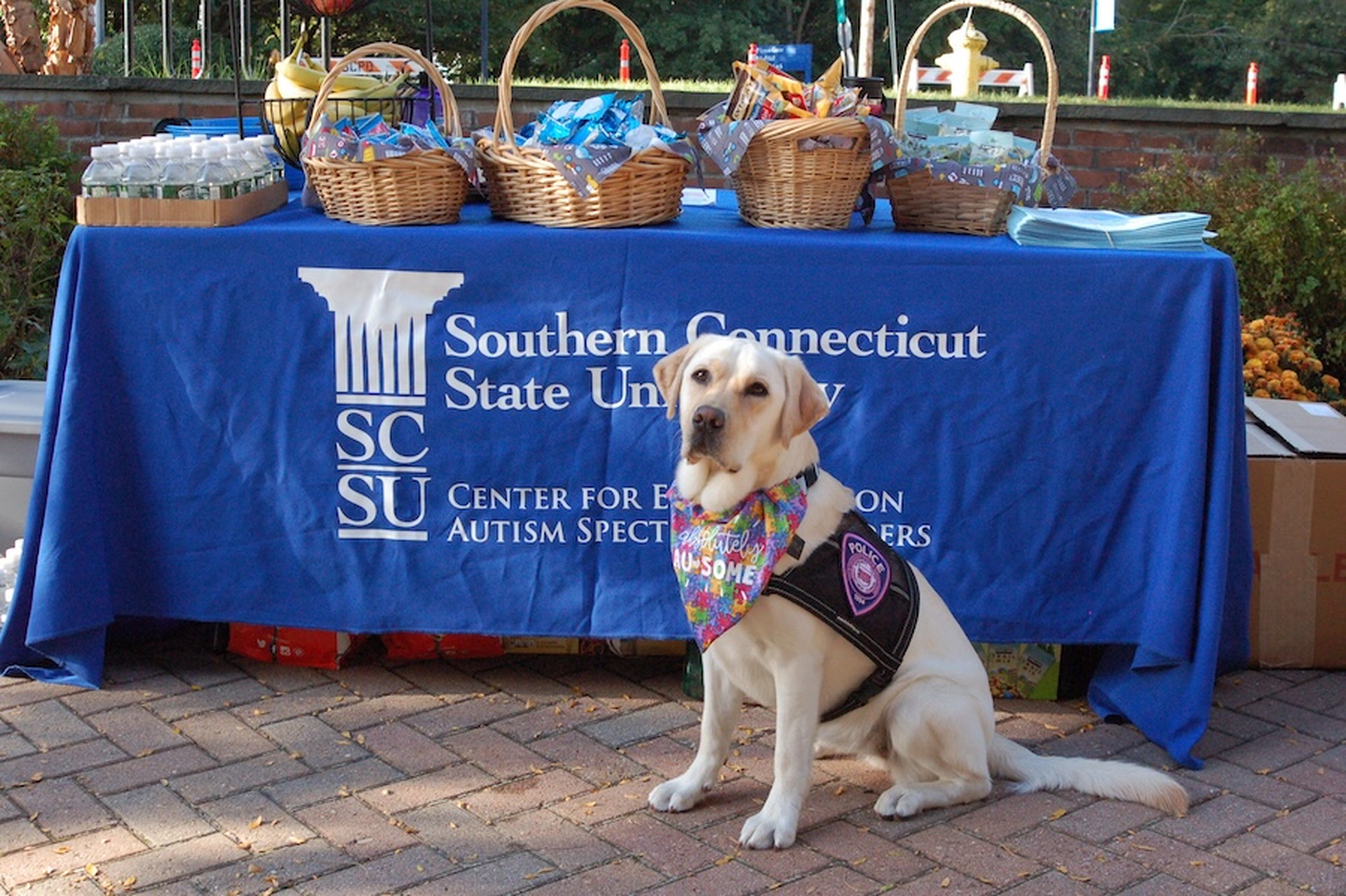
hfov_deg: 37.9
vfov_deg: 25.7
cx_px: 673
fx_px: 1962
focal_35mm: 52
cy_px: 448
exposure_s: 1/320
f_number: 9
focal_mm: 35
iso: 1600
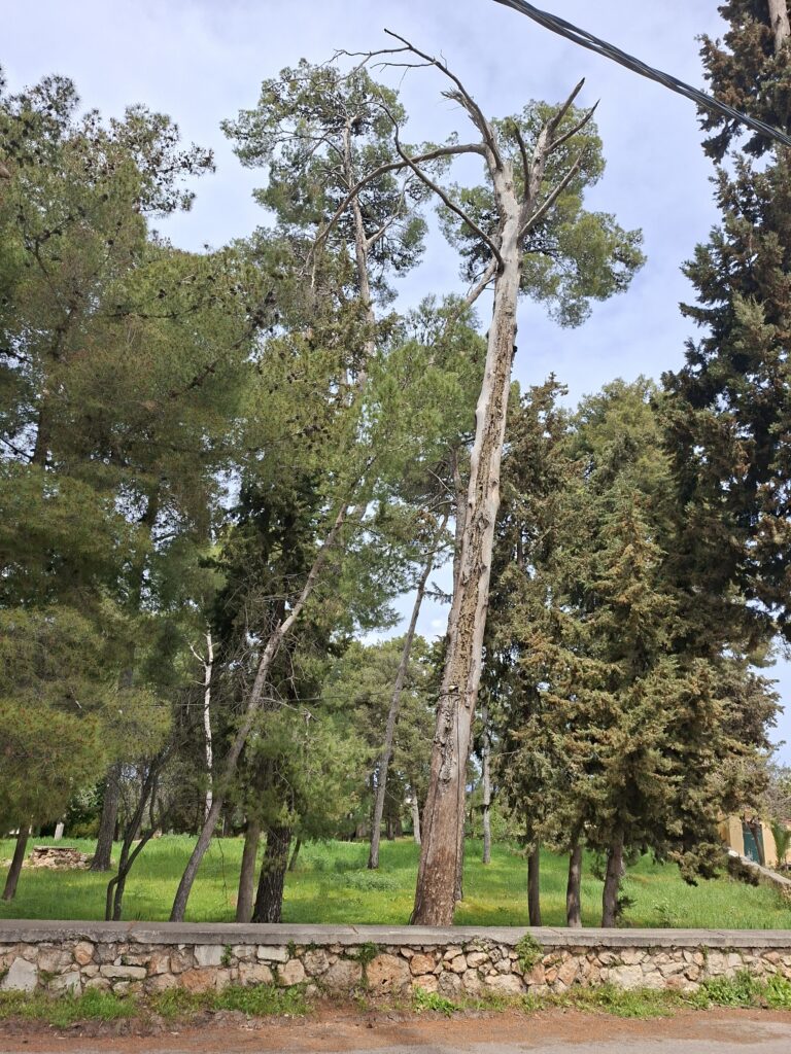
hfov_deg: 58.9
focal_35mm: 23
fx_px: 701
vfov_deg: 73.9
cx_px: 396
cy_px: 527
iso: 50
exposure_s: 1/2119
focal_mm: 5.54
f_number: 1.8
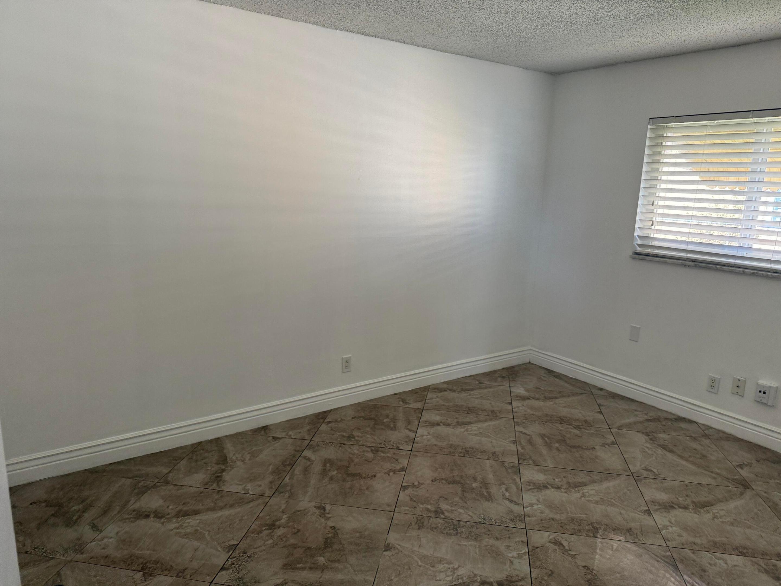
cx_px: 390
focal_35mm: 24
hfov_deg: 71.6
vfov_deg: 56.8
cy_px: 293
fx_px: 541
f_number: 1.78
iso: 160
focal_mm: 6.76
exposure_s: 1/121
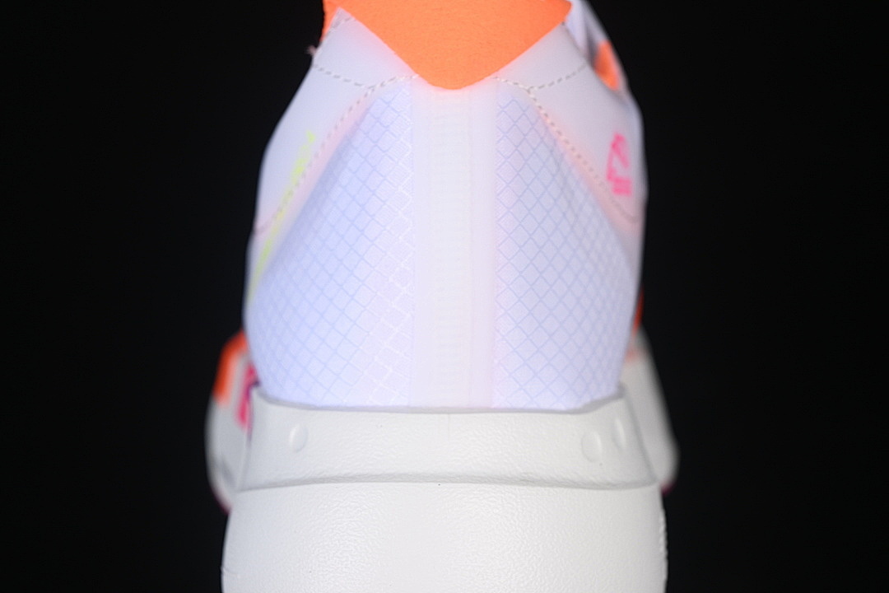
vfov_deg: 18.2
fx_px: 1852
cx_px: 444
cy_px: 296
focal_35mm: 75
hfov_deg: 27.0
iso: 160
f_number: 7.1
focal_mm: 50
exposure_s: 1/80
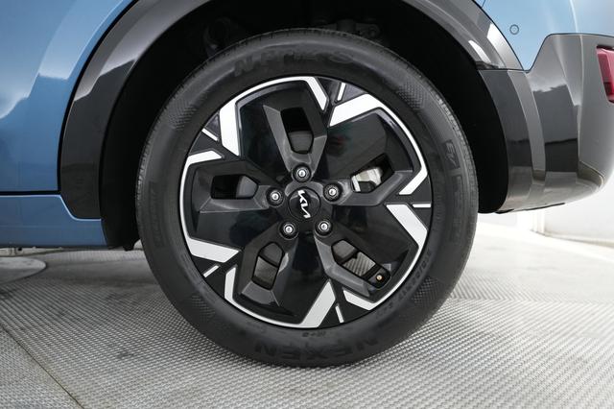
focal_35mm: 28
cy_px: 204
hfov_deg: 65.5
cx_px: 307
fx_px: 477
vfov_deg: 46.4
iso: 1600
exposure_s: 1/60
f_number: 2.8
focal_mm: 28
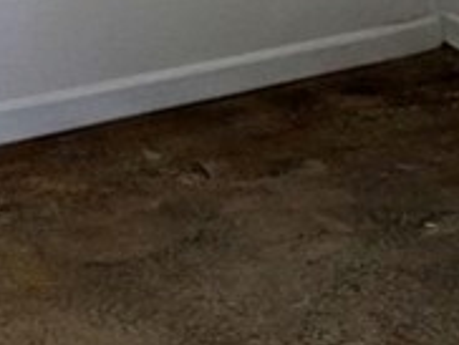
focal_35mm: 135
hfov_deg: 14.2
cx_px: 540
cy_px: -593
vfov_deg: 9.3
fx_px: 1792
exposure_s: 1/329
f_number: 1.85
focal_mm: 6.81
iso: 39
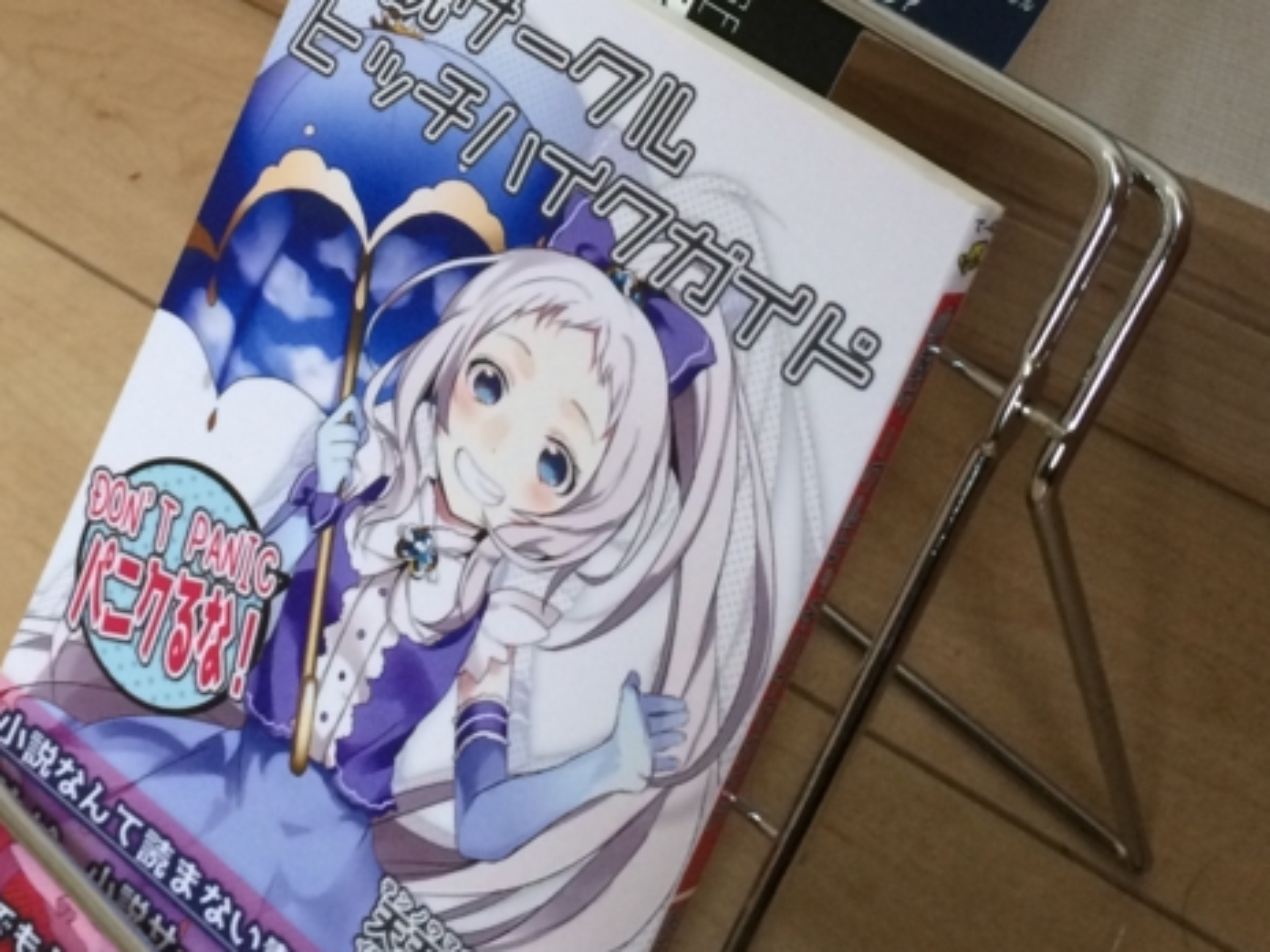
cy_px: 77
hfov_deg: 30.2
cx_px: 564
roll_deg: -0.5
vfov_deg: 22.3
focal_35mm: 64
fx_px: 2348
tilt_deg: -37.2
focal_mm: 4.15
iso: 250
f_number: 2.2
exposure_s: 1/33
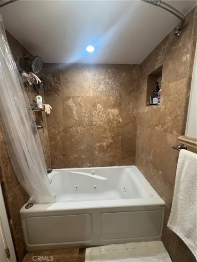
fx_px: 106
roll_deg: +1.3
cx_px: 98
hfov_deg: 85.7
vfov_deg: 102.1
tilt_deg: -10.2
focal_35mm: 14
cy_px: 131
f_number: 2.2
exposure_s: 1/60
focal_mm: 2.22
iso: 320
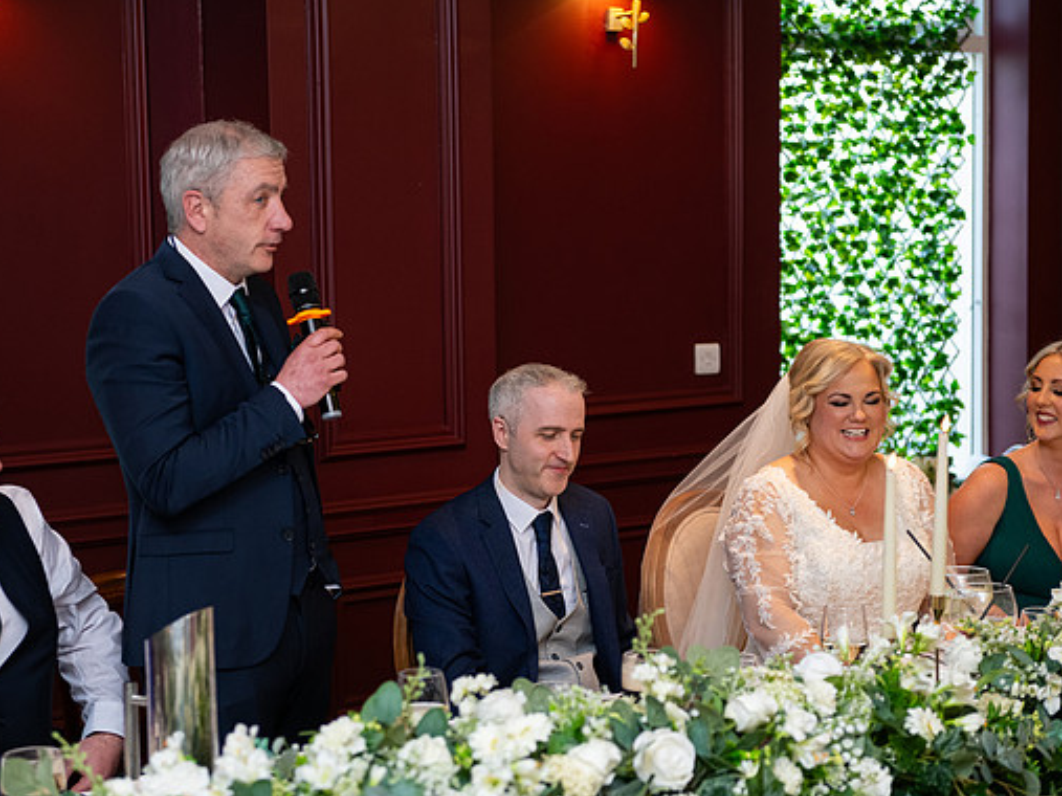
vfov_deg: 19.1
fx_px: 2362
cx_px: 543
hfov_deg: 25.3
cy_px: 401
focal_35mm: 77
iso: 800
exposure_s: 1/160
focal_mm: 70
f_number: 3.5
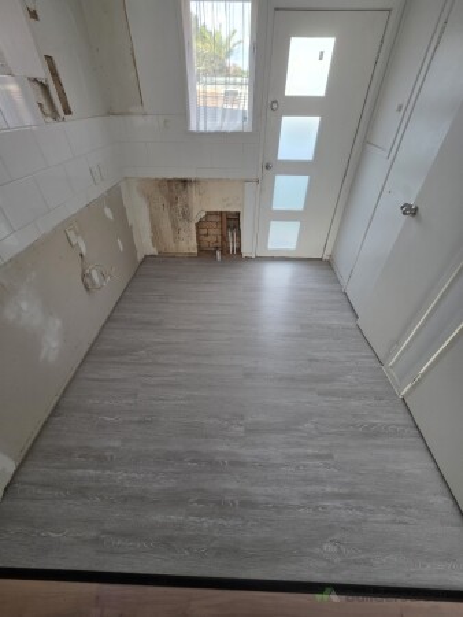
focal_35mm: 13
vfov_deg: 106.2
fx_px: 232
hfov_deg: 90.0
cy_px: 308
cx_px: 232
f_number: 1.9
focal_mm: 2.2
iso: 160
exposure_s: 1/100
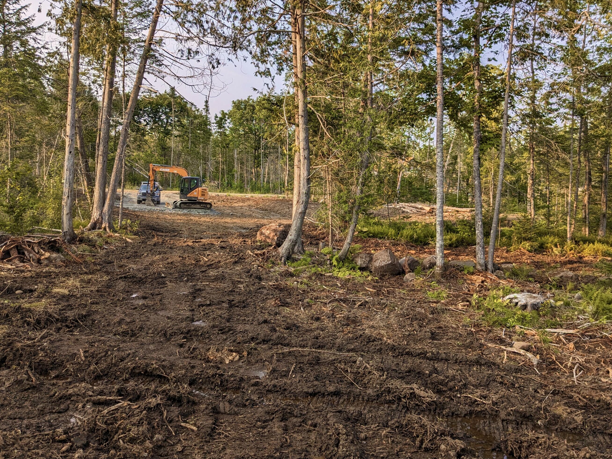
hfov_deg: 58.3
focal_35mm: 31
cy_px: 209
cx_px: 332
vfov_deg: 45.4
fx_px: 548
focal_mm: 4.38
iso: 52
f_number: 1.73
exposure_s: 1/1232
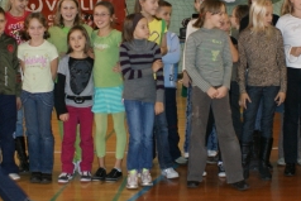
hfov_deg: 22.9
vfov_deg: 15.4
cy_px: 72
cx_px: 156
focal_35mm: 89
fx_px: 745
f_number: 5.6
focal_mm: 24
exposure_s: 1/60
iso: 400
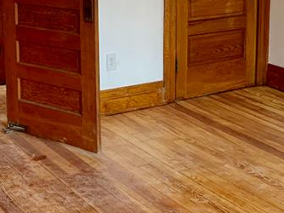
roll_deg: +0.5
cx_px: 53
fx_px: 657
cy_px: -6
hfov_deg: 24.0
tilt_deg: -4.7
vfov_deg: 17.9
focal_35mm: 80
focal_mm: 4.25
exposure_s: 1/72
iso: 100
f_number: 1.8
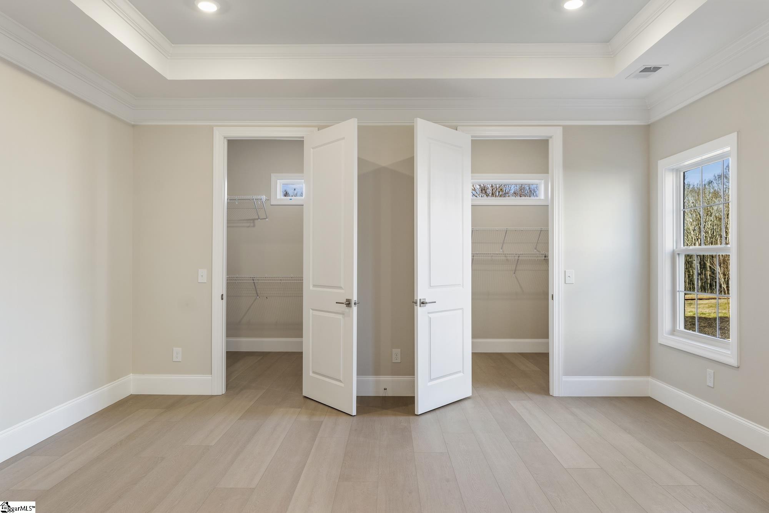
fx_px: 513
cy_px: 256
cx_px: 384
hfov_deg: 73.7
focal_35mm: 24
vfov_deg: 53.1
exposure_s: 1/3
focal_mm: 24
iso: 400
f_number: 6.3
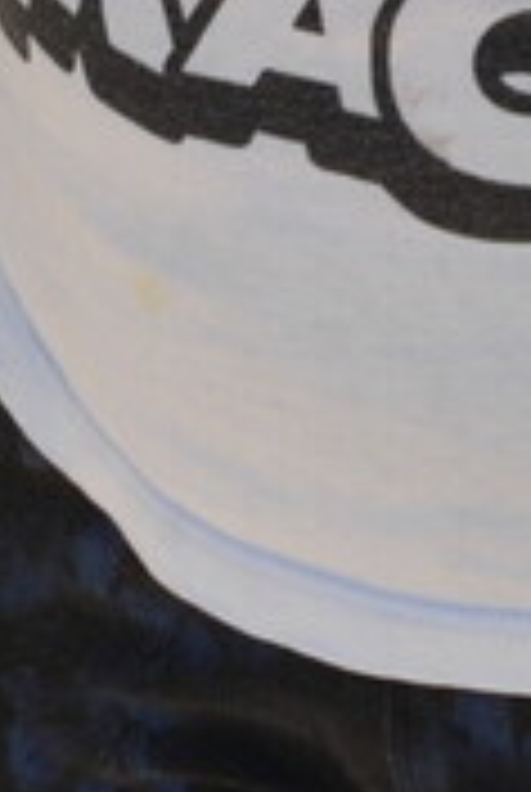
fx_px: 6236
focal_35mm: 283
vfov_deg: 6.8
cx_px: 929
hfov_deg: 4.8
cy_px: -1332
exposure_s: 1/250
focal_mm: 52
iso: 400
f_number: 8
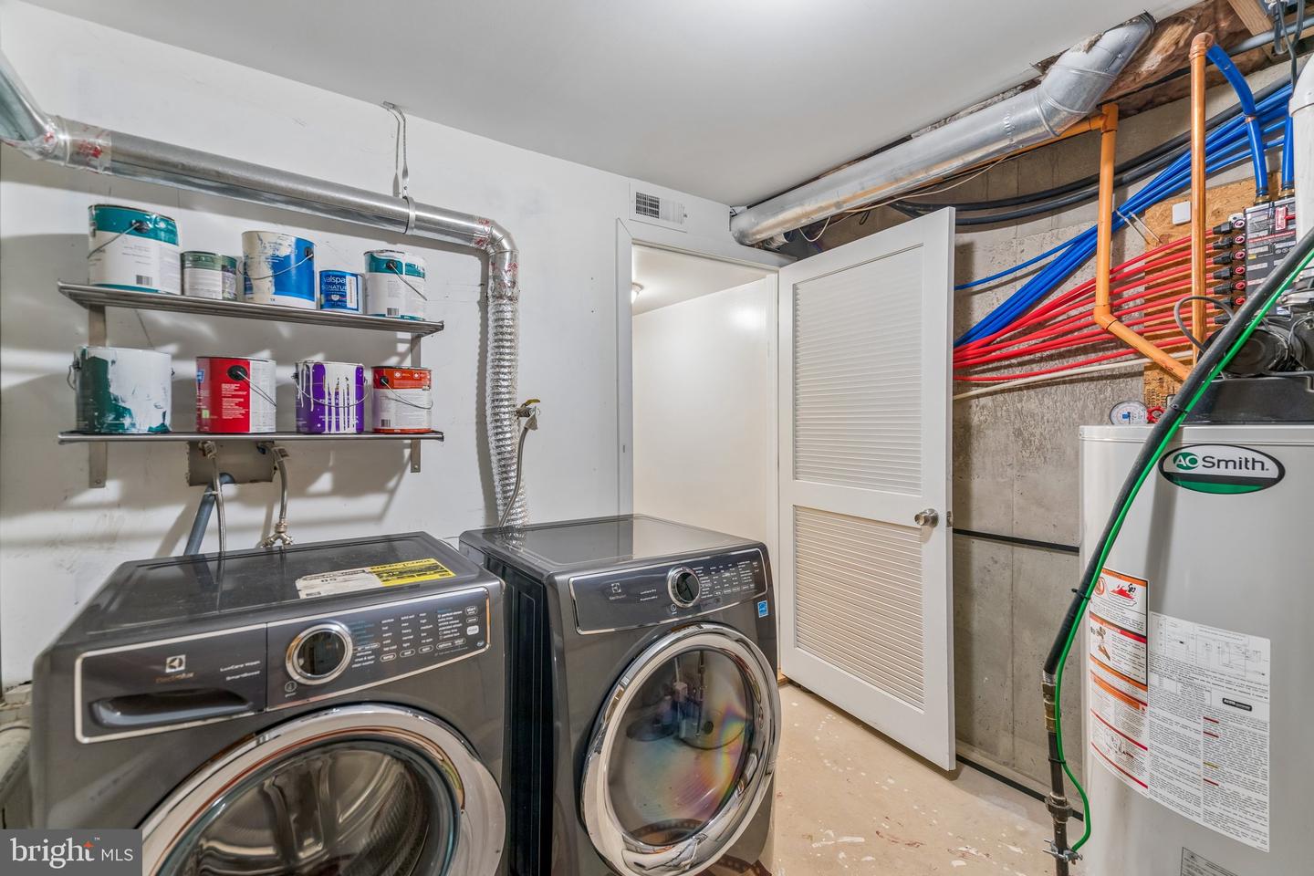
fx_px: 584
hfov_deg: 96.7
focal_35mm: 16
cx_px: 657
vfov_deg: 73.7
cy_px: 438
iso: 200
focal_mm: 16
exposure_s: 1/2
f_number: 5
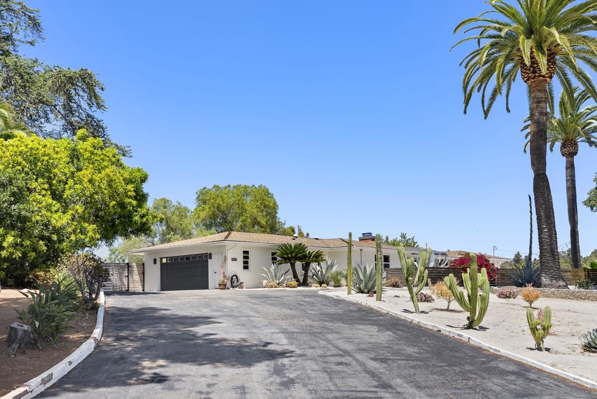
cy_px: 200
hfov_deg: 54.4
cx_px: 298
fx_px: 581
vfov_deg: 37.9
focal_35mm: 35
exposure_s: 1/250
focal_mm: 35
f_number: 8
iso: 500
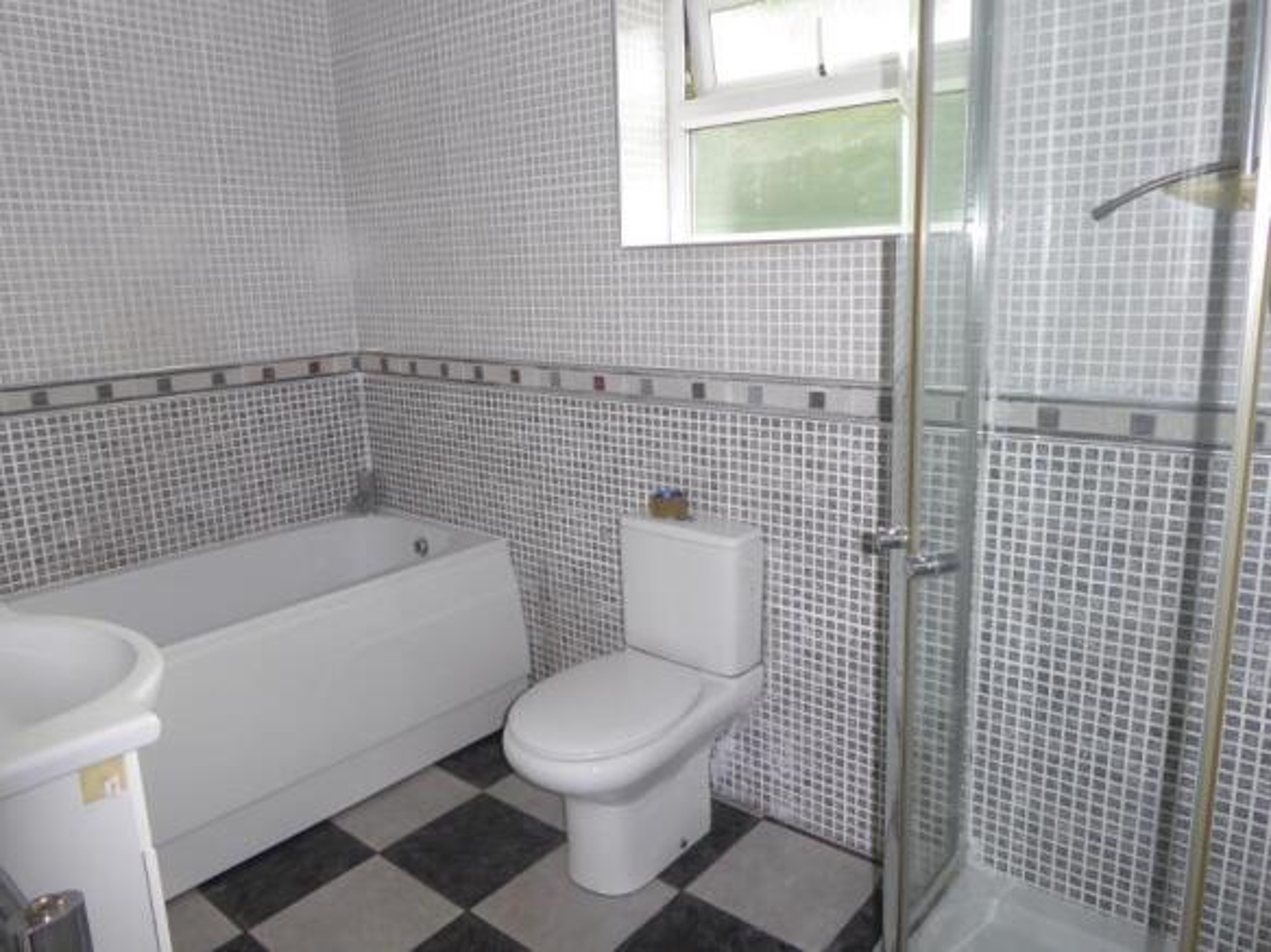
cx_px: 636
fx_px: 881
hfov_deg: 71.6
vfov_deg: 56.8
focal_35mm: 24
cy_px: 476
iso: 125
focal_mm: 4.3
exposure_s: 1/60
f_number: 3.3
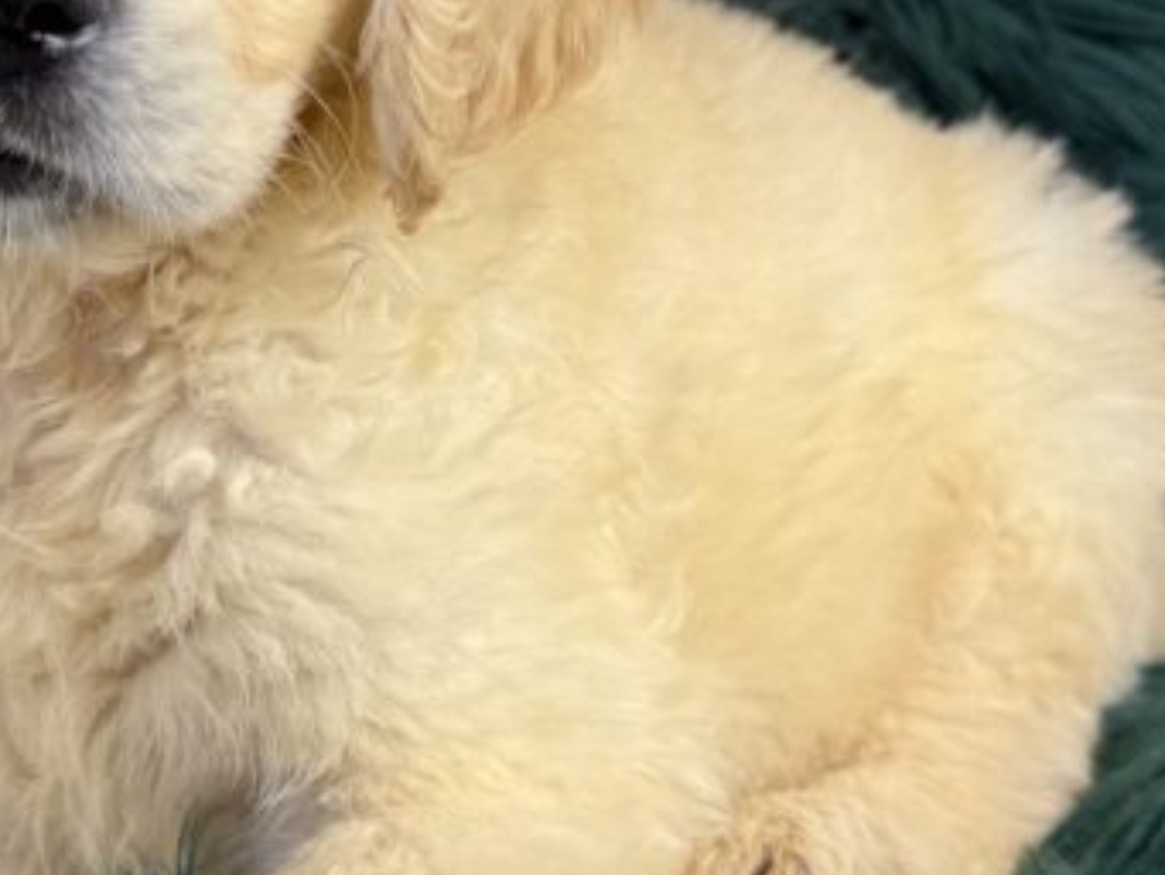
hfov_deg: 26.8
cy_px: 345
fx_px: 2424
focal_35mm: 72
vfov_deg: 20.4
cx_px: 369
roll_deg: +0.9
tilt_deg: -9.4
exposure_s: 1/120
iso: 64
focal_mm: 6.76
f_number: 1.78
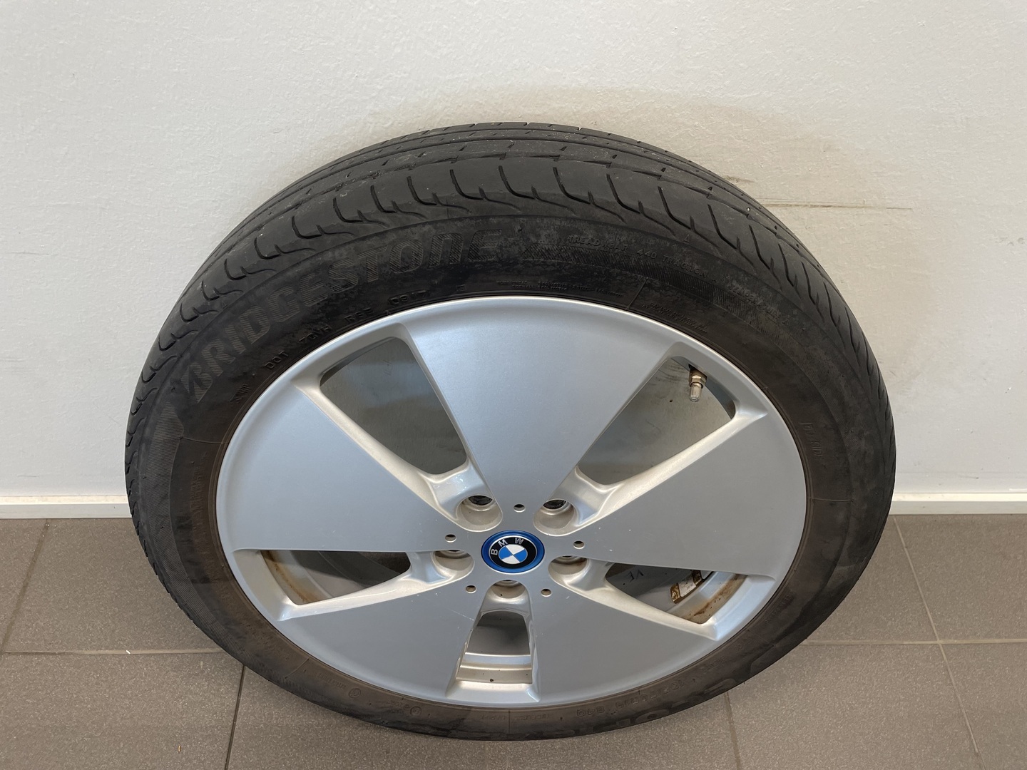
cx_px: 514
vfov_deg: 53.1
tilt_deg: -52.1
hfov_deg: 67.3
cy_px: 385
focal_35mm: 26
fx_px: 771
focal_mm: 4.2
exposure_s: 1/100
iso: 125
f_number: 1.6
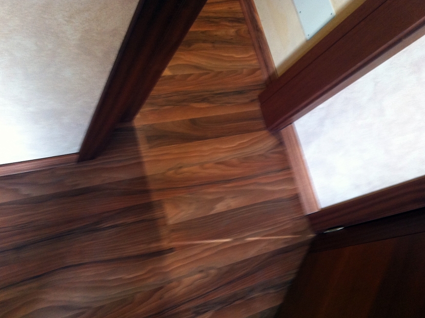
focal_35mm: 38
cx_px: 216
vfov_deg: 37.6
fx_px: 466
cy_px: 158
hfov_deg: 49.0
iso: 125
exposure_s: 1/15
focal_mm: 3.85
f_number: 2.8
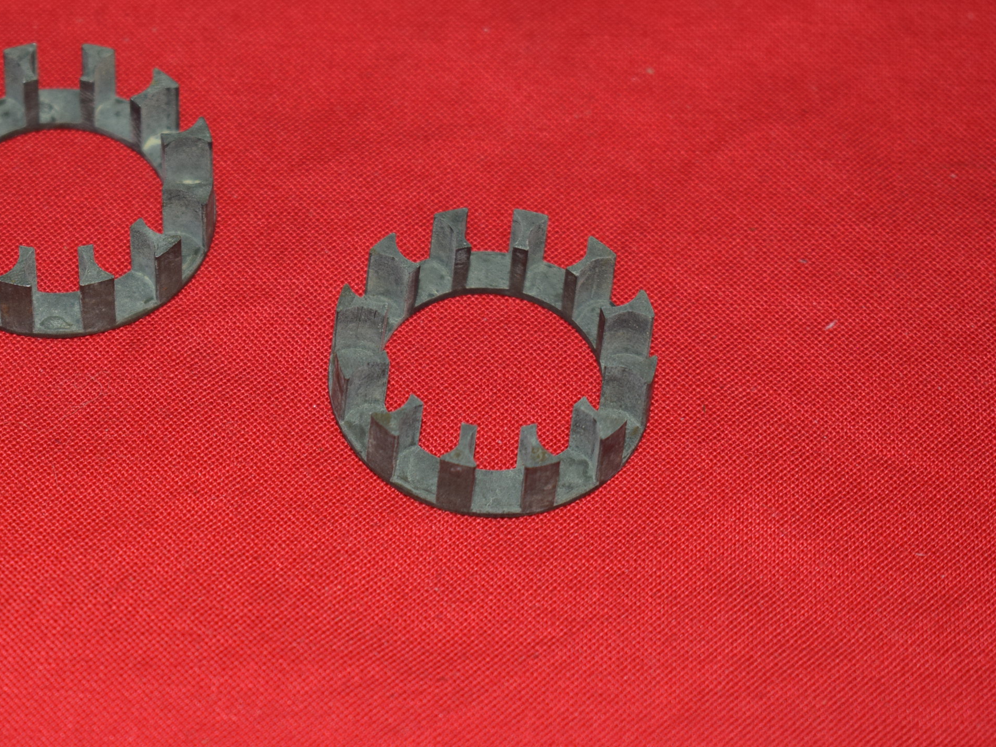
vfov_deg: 12.0
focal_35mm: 124
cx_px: 221
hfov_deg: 15.8
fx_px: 3561
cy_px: 315
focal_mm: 55
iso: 400
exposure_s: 1/125
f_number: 5.6
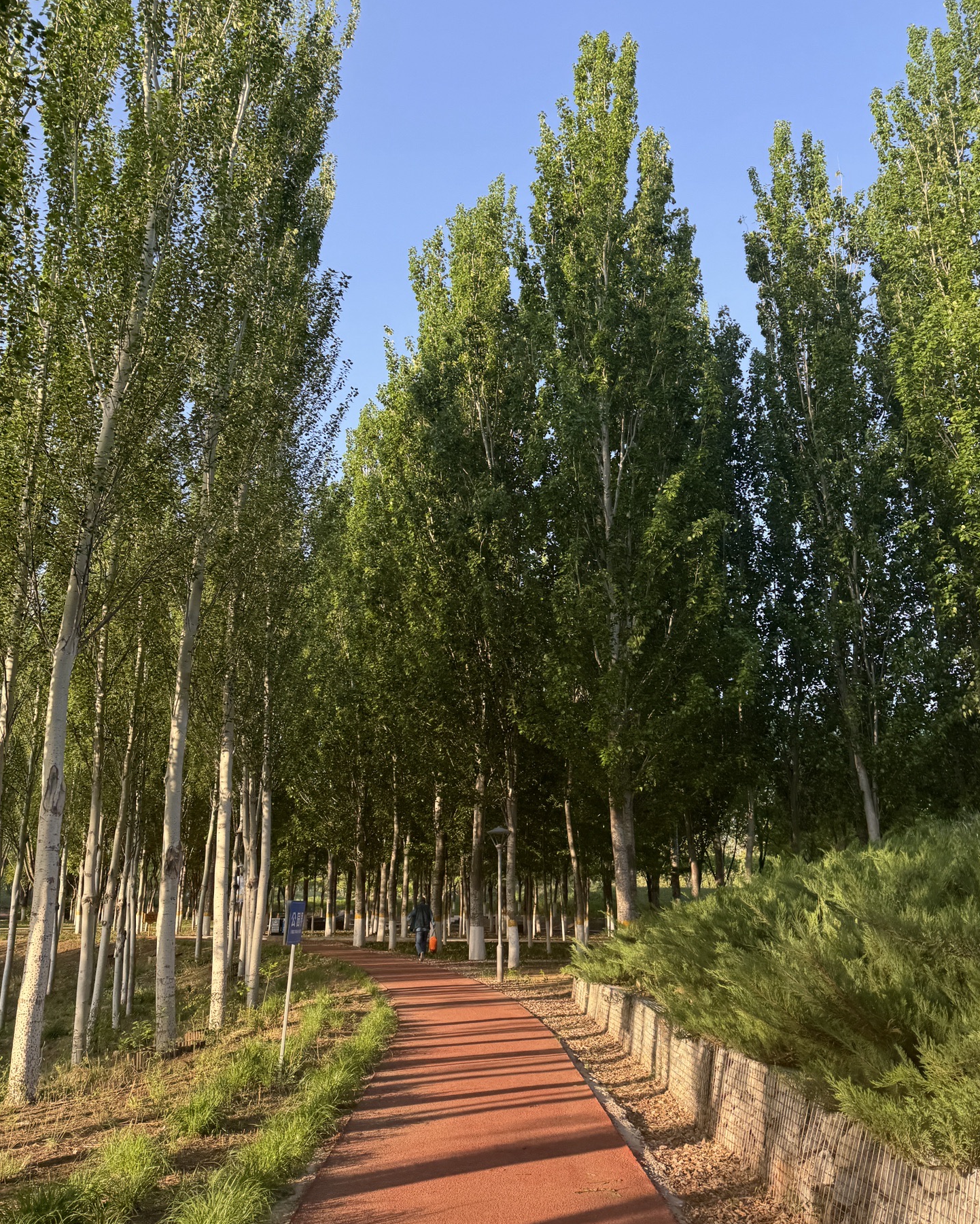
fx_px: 942
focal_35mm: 26
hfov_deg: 54.9
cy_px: 622
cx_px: 501
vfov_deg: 66.0
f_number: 1.78
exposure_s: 1/693
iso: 80
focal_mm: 6.76
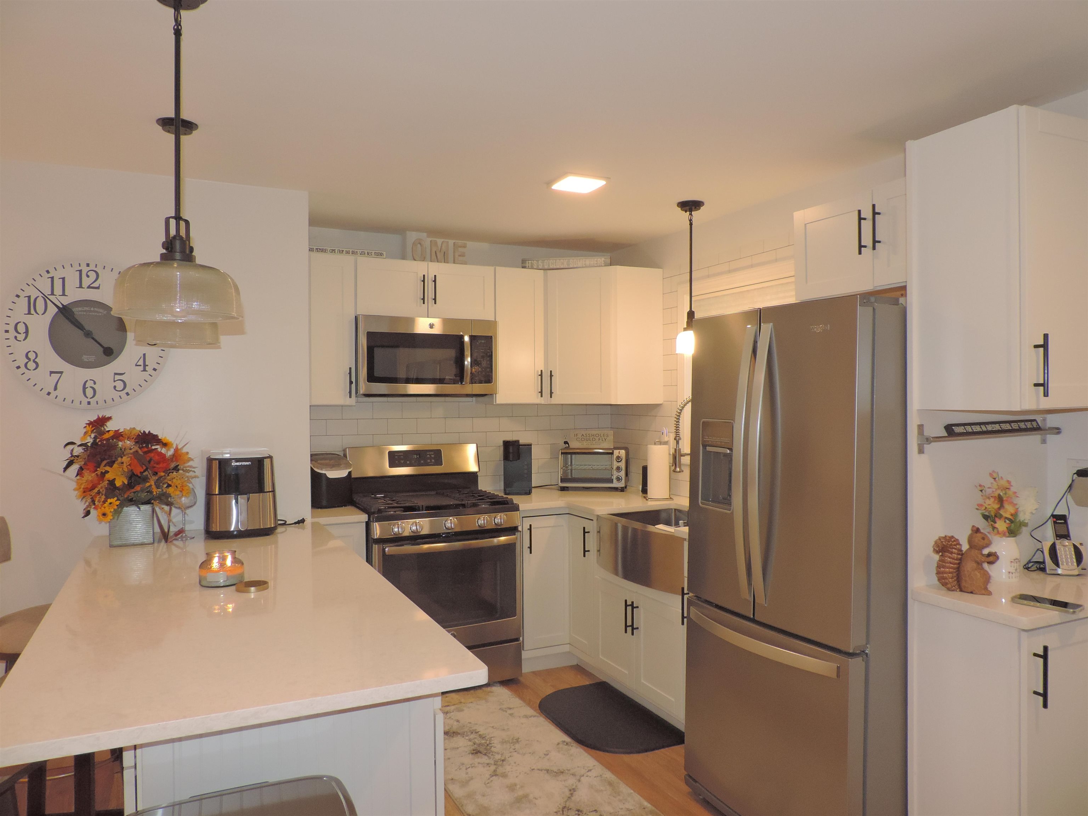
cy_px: 408
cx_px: 544
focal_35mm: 24
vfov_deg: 56.8
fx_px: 754
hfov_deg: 71.6
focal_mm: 4.3
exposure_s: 1/40
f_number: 3
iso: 280
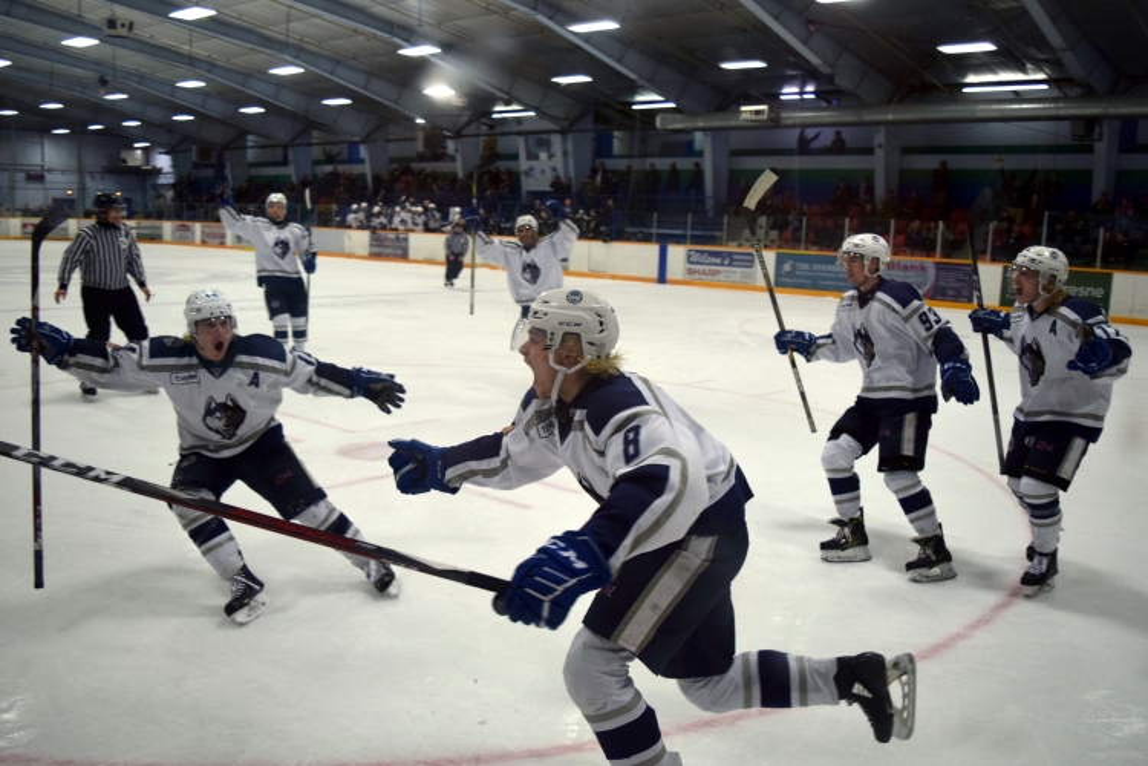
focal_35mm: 33
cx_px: 574
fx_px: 1052
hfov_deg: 57.2
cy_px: 383
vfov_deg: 40.0
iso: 900
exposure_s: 1/500
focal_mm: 22
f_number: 3.8
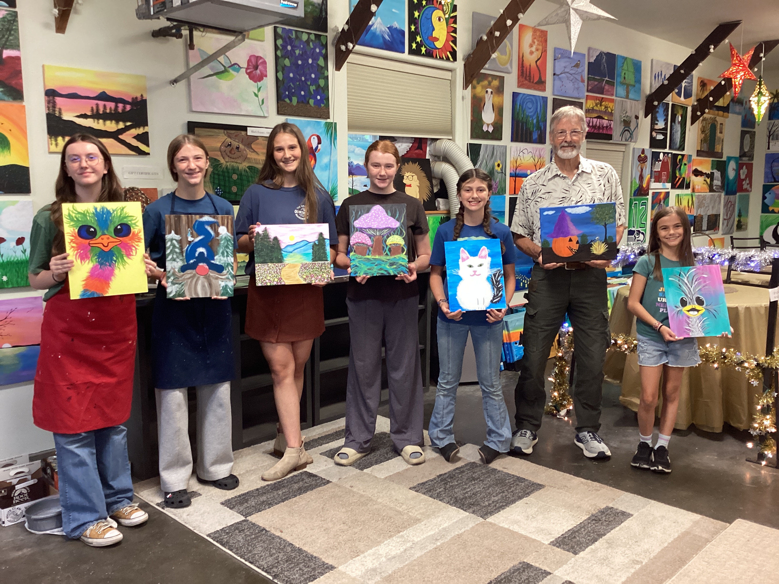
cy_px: 292
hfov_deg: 58.4
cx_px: 390
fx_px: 698
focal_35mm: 31
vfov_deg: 45.4
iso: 250
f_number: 2.4
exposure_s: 1/50
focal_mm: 3.3
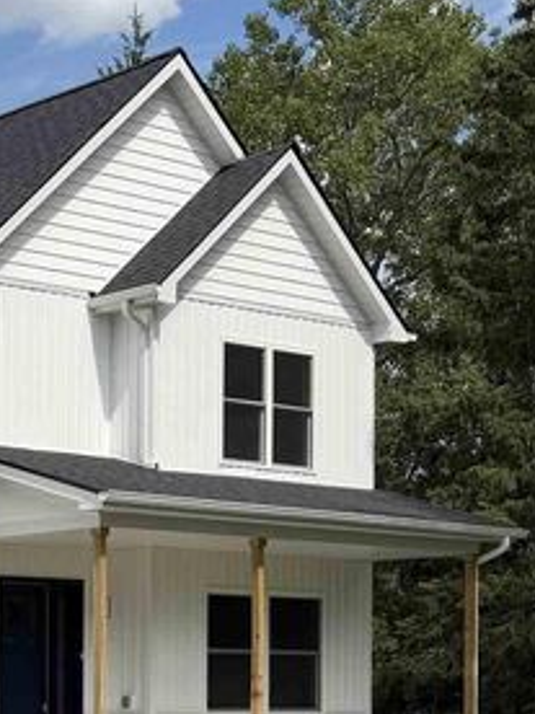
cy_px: 717
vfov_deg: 21.2
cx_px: -359
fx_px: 1834
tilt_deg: -0.7
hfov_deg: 14.9
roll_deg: +0.3
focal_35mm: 89
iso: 80
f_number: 1.78
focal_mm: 6.76
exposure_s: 1/6711
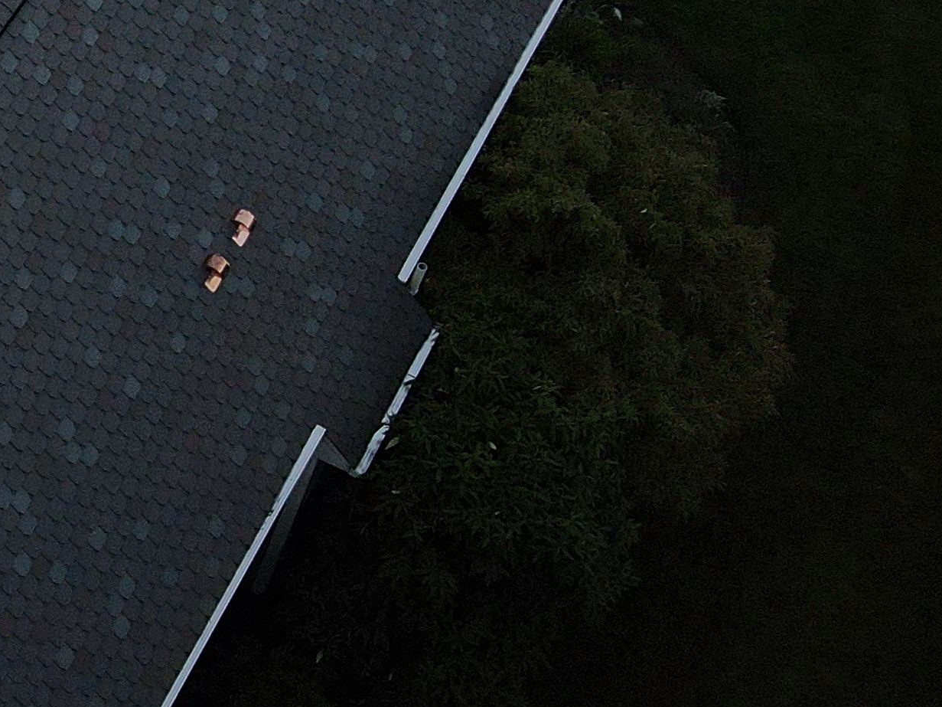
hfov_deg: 21.8
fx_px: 2122
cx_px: -369
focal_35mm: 78
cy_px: 242
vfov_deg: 18.8
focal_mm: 4.5
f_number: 2.8
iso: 100
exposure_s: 1/400
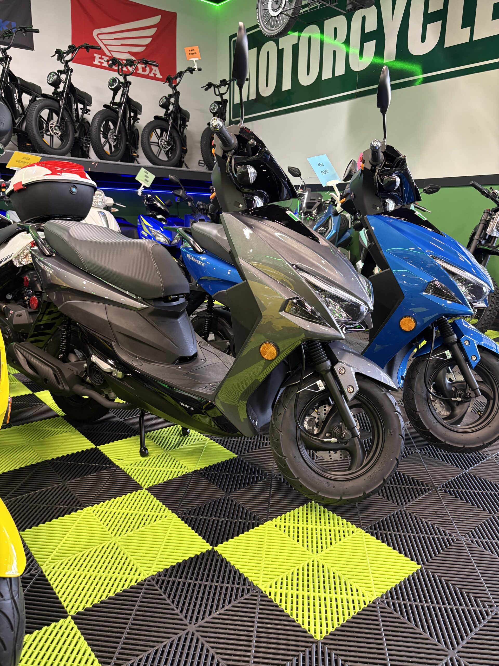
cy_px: 333
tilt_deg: -12.1
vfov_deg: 67.3
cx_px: 250
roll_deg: -1.0
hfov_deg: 53.1
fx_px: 500
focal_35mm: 26
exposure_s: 1/60
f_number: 1.6
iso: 200
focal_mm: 5.96
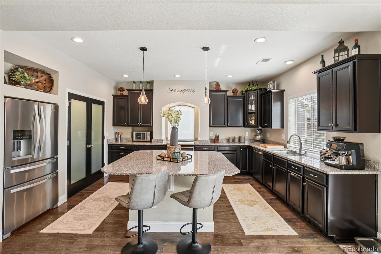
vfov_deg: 77.3
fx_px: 159
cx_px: 190
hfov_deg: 100.4
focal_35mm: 15
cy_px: 127
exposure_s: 1/40
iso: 400
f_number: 8
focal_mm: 10
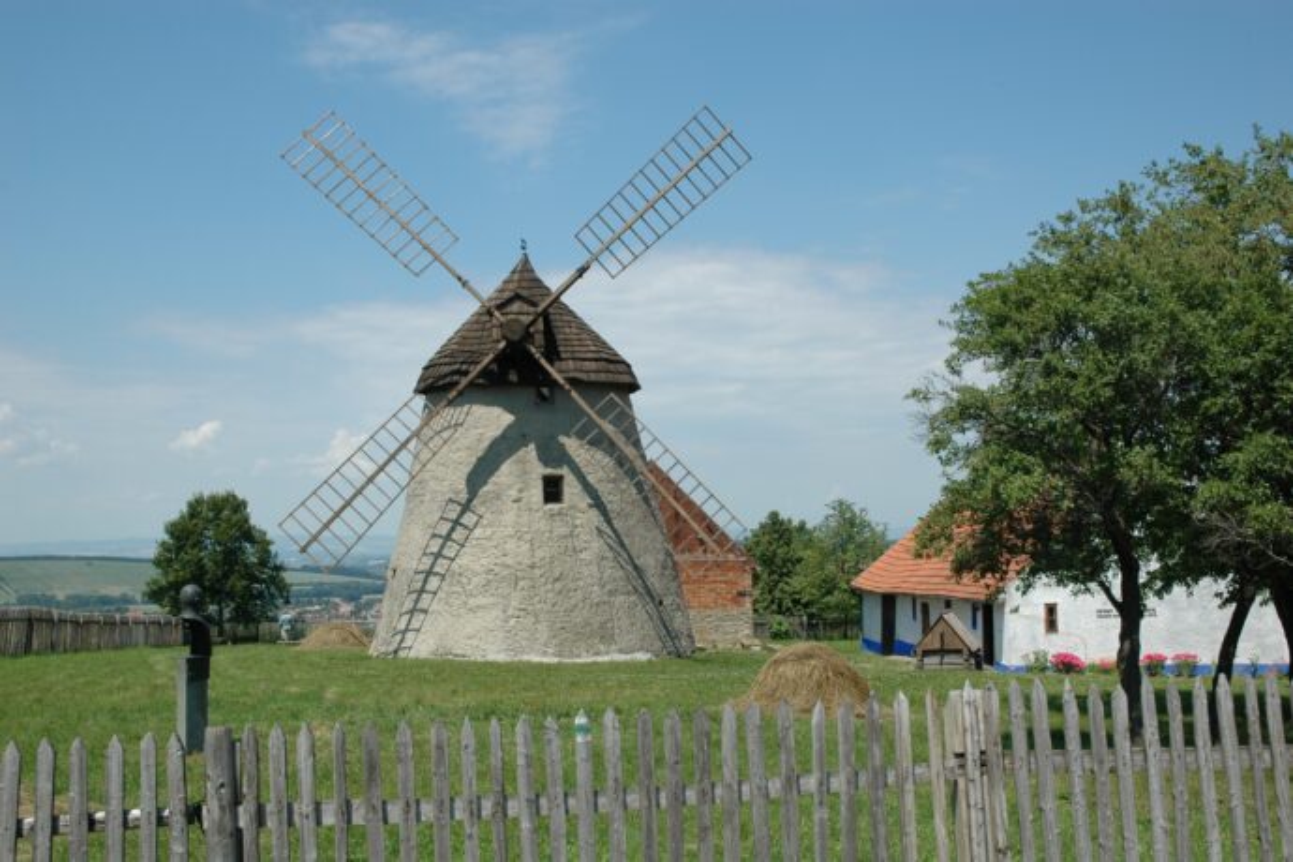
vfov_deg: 33.0
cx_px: 646
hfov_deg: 47.9
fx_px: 1455
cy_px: 431
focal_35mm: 40
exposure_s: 1/400
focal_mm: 27
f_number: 10
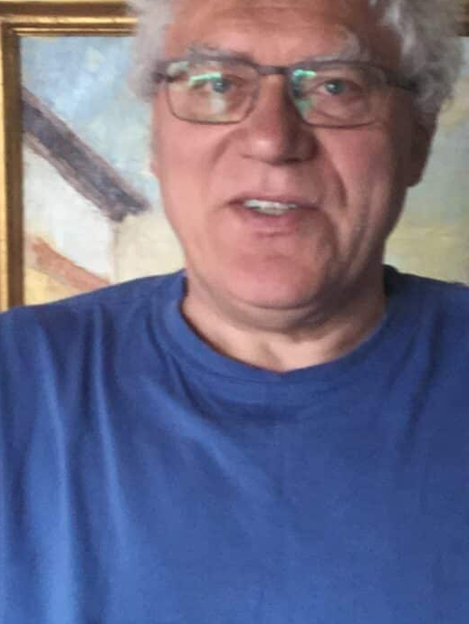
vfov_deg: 40.6
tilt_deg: -4.4
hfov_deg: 31.3
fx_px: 830
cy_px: 197
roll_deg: -0.4
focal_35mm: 46
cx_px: 310
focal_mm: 3.3
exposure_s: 1/33
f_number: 2.4
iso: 100
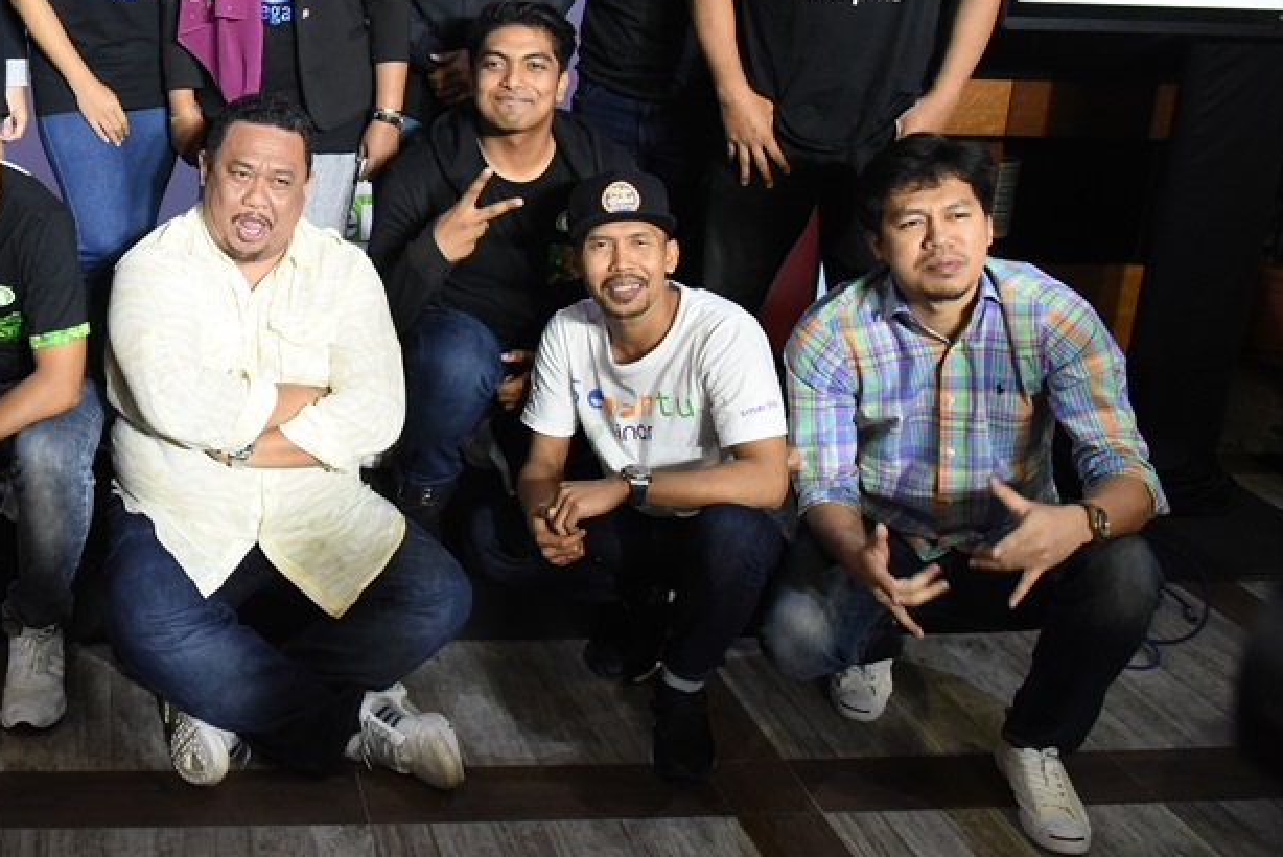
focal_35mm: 40
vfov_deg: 32.8
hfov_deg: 45.5
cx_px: 221
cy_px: 217
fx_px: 1426
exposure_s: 1/100
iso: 6400
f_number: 5.6
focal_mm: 24
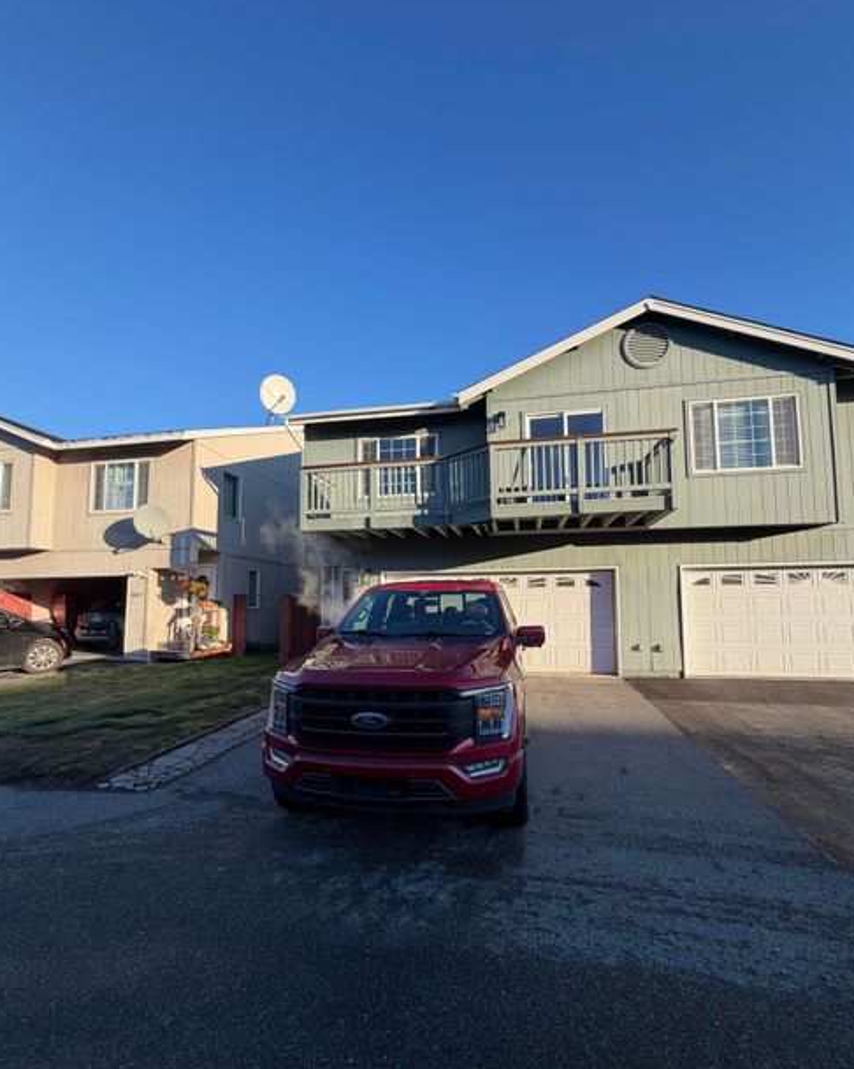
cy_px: 576
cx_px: 432
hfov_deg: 84.0
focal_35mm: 15
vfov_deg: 96.6
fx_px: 474
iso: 40
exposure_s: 1/502
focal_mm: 2.22
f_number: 2.2
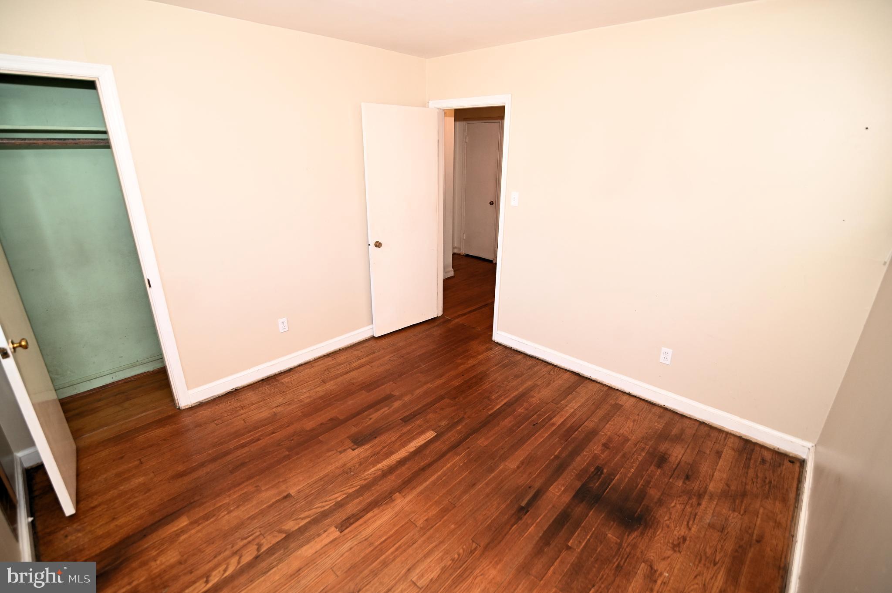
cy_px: 296
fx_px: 396
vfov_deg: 73.7
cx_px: 446
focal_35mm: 16
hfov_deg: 96.8
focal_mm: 16
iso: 1800
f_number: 3.5
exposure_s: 1/250
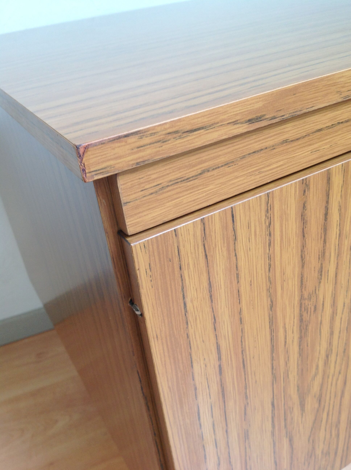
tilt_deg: -31.0
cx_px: 176
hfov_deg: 40.6
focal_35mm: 35
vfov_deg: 52.7
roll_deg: +8.7
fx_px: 474
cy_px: 235
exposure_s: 1/15
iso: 64
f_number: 2.4
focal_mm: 4.28
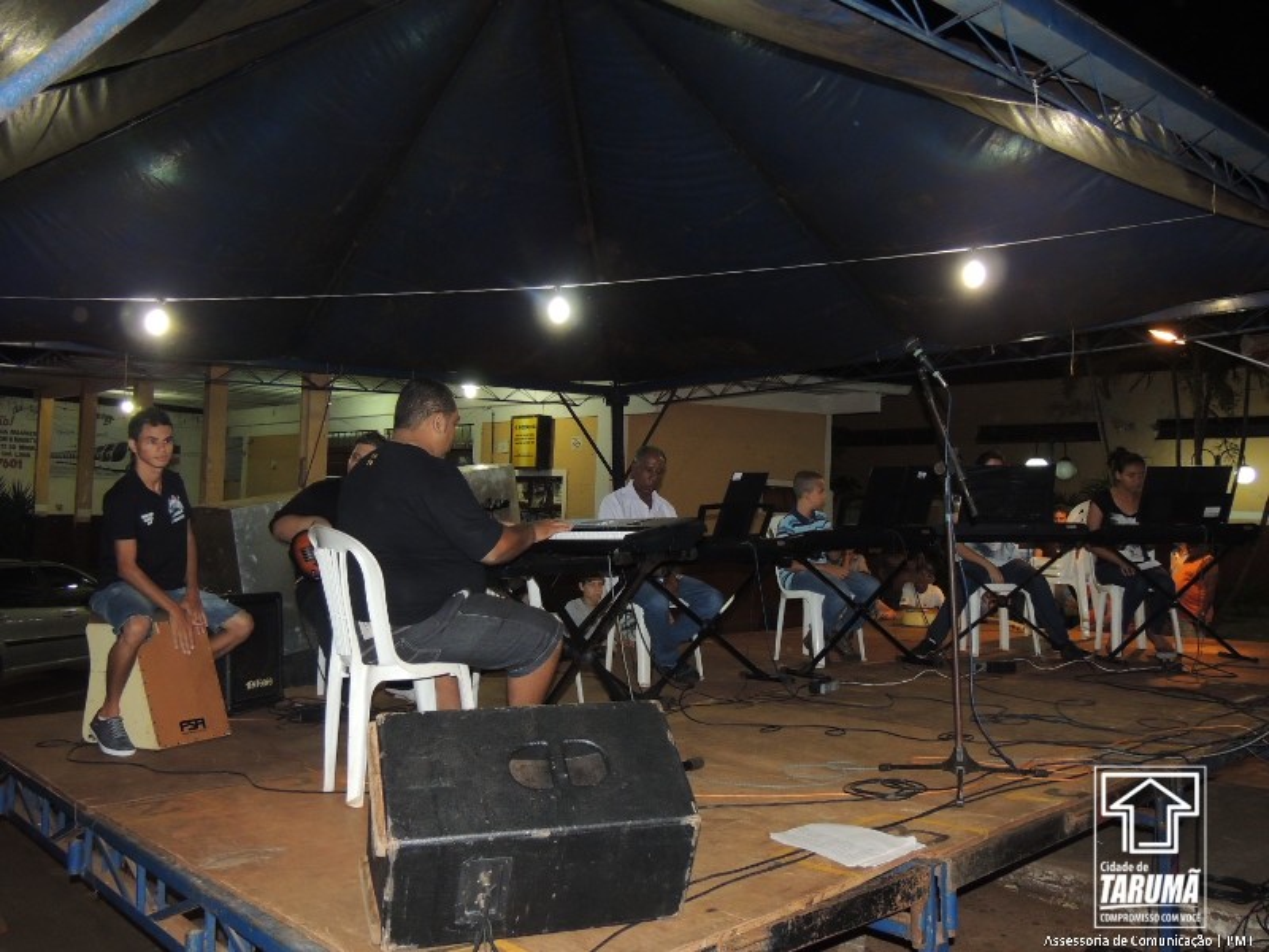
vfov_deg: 46.8
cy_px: 476
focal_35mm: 30
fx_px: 1100
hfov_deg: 60.0
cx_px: 634
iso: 360
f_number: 3.1
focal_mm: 5.3
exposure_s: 1/30
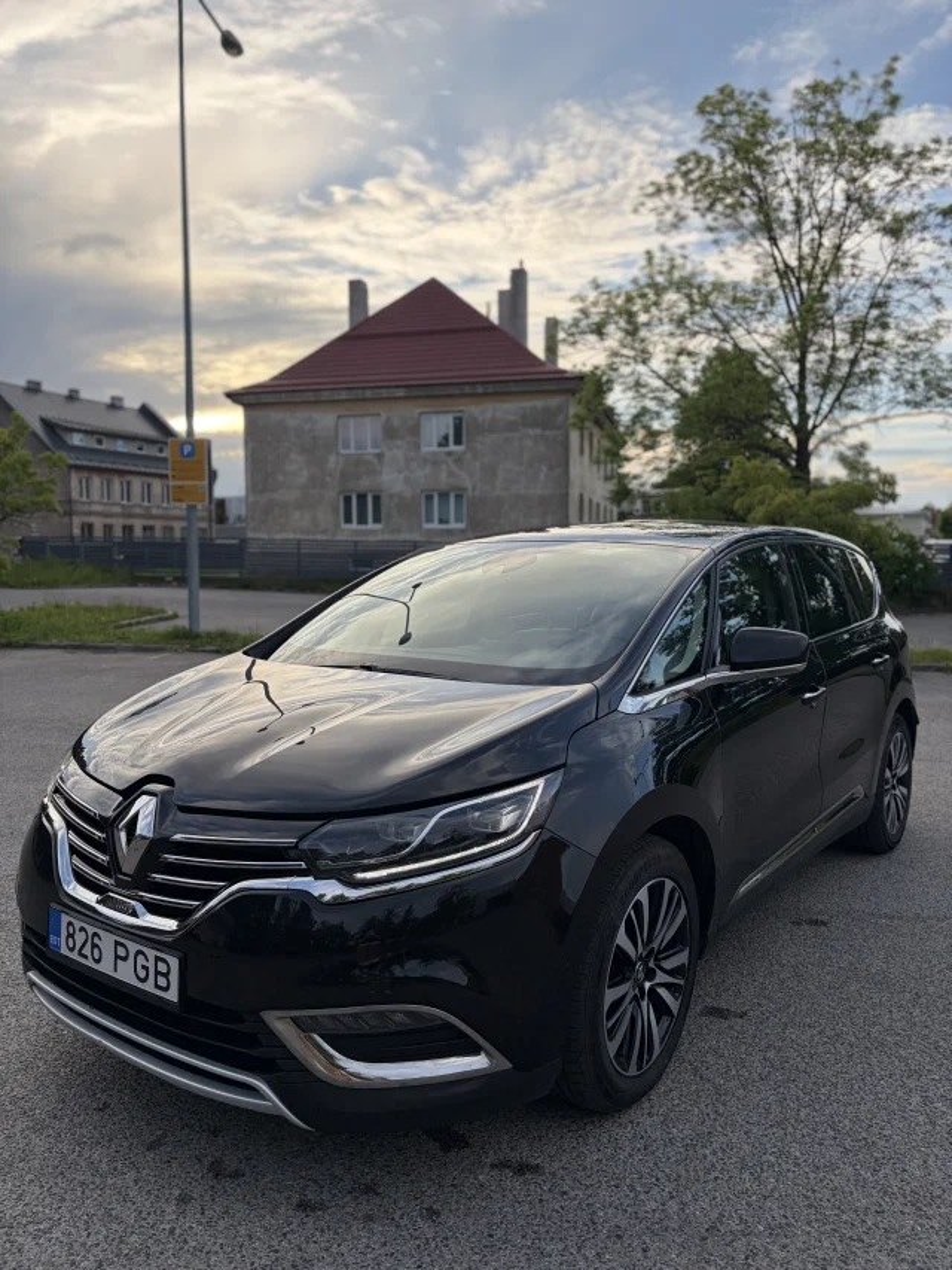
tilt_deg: -4.4
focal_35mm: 26
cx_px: 476
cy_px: 635
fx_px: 953
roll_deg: +0.5
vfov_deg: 67.3
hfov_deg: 53.1
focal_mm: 5.96
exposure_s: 1/1667
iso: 64
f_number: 1.6
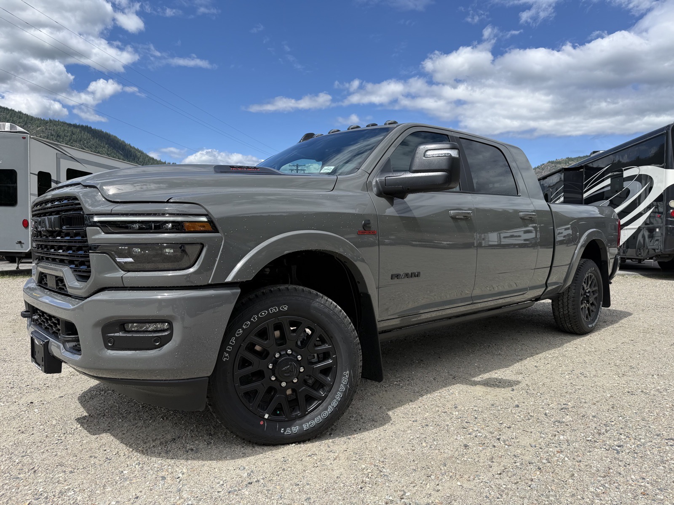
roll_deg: -1.0
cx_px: 337
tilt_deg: -0.8
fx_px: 467
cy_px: 252
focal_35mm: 24
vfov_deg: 56.8
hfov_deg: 71.6
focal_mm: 6.76
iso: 80
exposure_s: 1/4167
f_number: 1.78
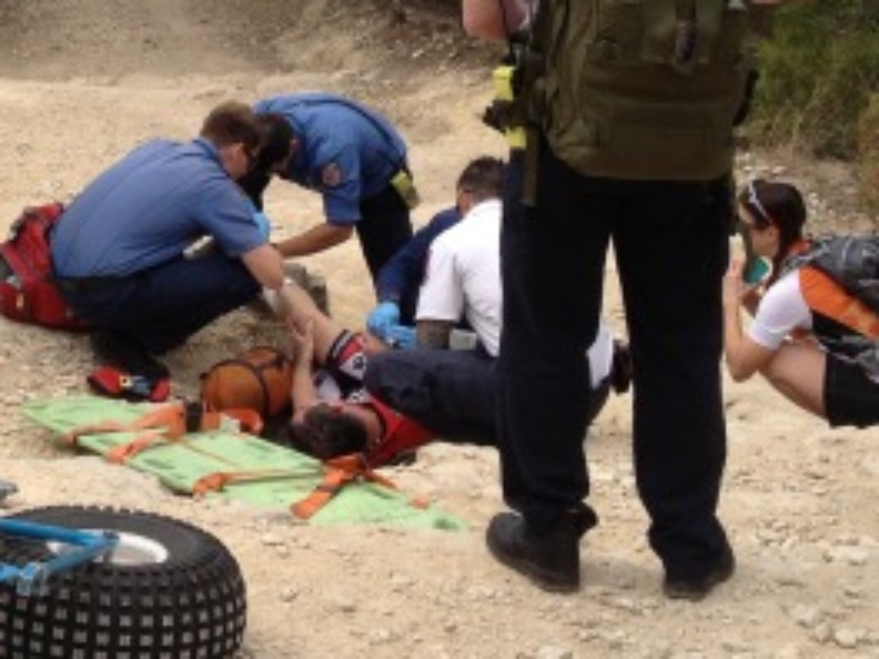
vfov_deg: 13.7
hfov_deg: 18.2
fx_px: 2692
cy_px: -27
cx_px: 33
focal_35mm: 106
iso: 50
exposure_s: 1/613
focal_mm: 4.28
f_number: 2.4
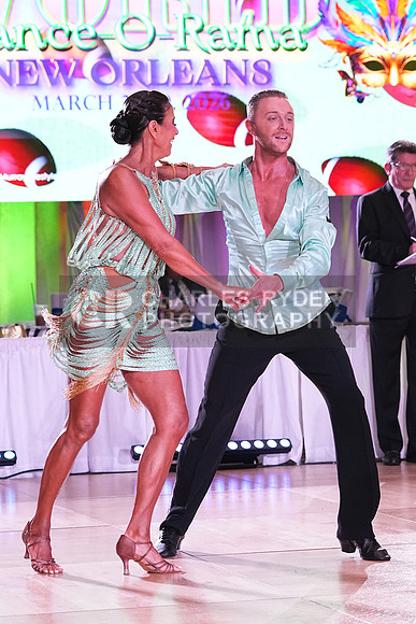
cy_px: 312
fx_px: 2252
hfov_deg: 10.6
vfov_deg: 15.8
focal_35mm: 130
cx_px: 208
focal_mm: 87
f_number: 4
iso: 3200
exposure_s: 1/400
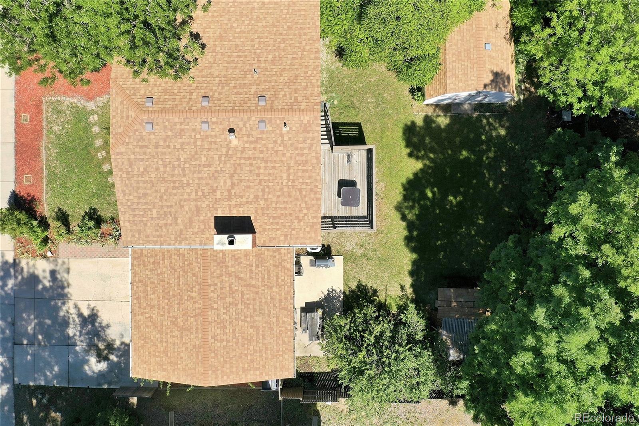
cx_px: 320
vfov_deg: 46.4
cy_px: 213
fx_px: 497
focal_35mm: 28
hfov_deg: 65.5
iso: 100
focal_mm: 10.3
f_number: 6.3
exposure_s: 1/500
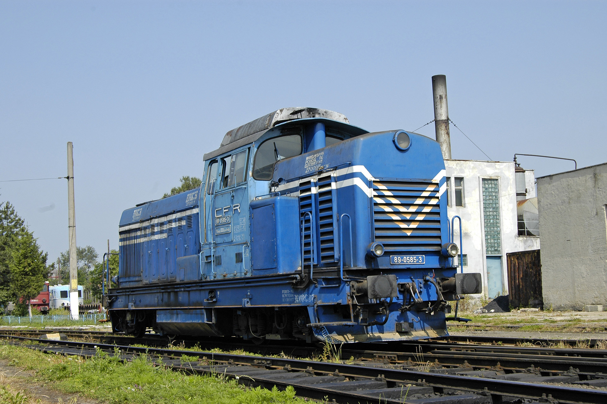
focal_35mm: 52
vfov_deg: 25.7
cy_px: 202
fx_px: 885
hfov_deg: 37.9
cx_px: 304
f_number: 10
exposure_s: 1/250
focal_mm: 35
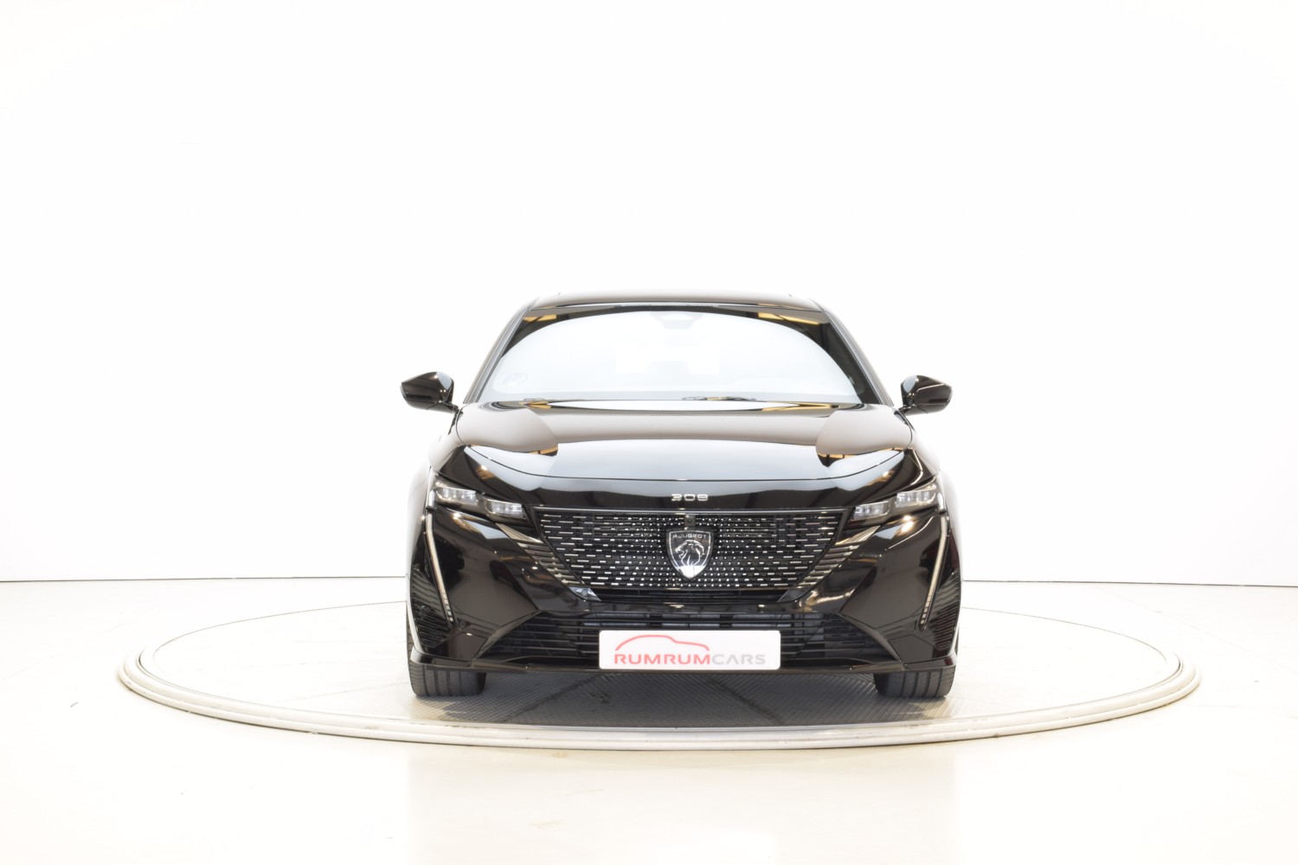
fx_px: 1947
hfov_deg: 36.9
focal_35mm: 54
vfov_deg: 25.1
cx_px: 649
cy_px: 432
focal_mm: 36
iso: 100
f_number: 22
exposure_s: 2
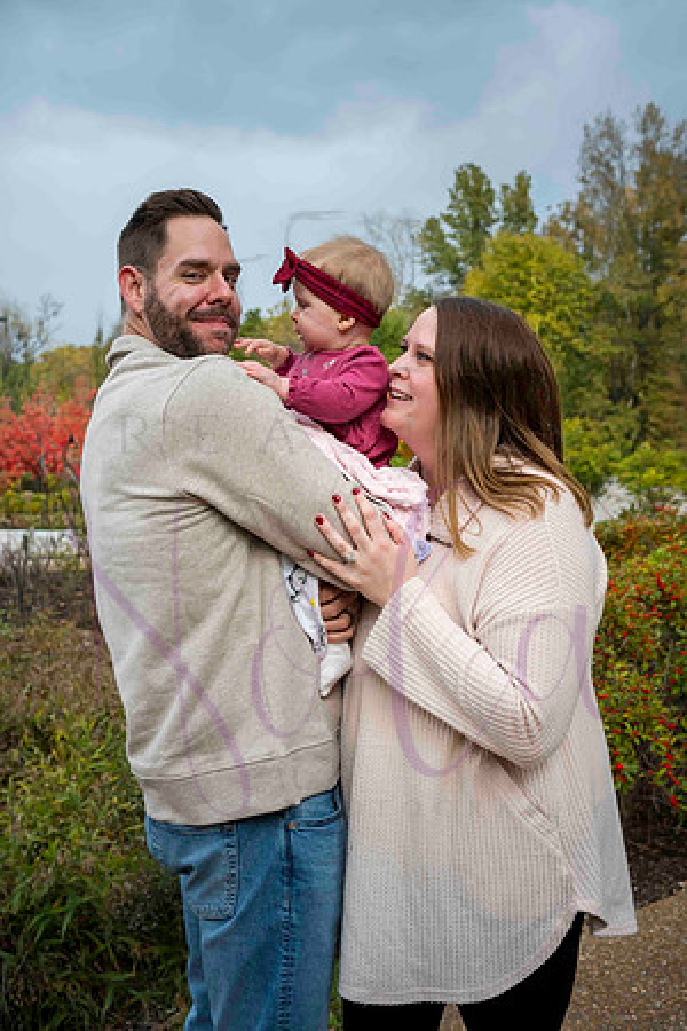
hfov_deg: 35.1
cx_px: 344
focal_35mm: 38
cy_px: 516
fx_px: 1088
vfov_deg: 50.7
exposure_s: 1/500
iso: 400
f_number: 5.6
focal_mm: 38
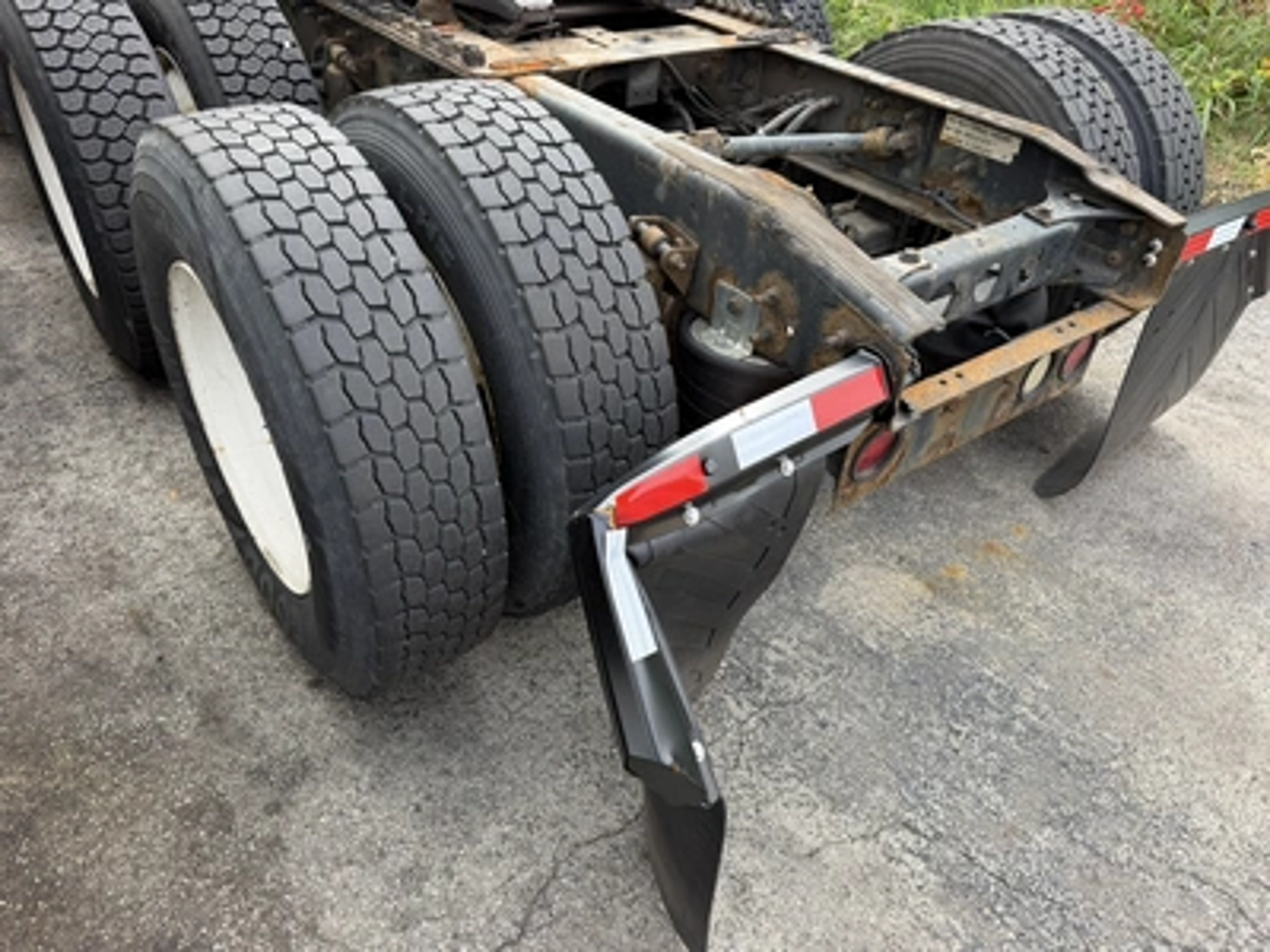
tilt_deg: -36.0
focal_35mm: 24
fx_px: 881
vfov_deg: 56.8
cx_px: 635
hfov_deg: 71.6
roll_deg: -1.1
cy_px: 476
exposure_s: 1/575
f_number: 1.78
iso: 100
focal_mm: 6.76
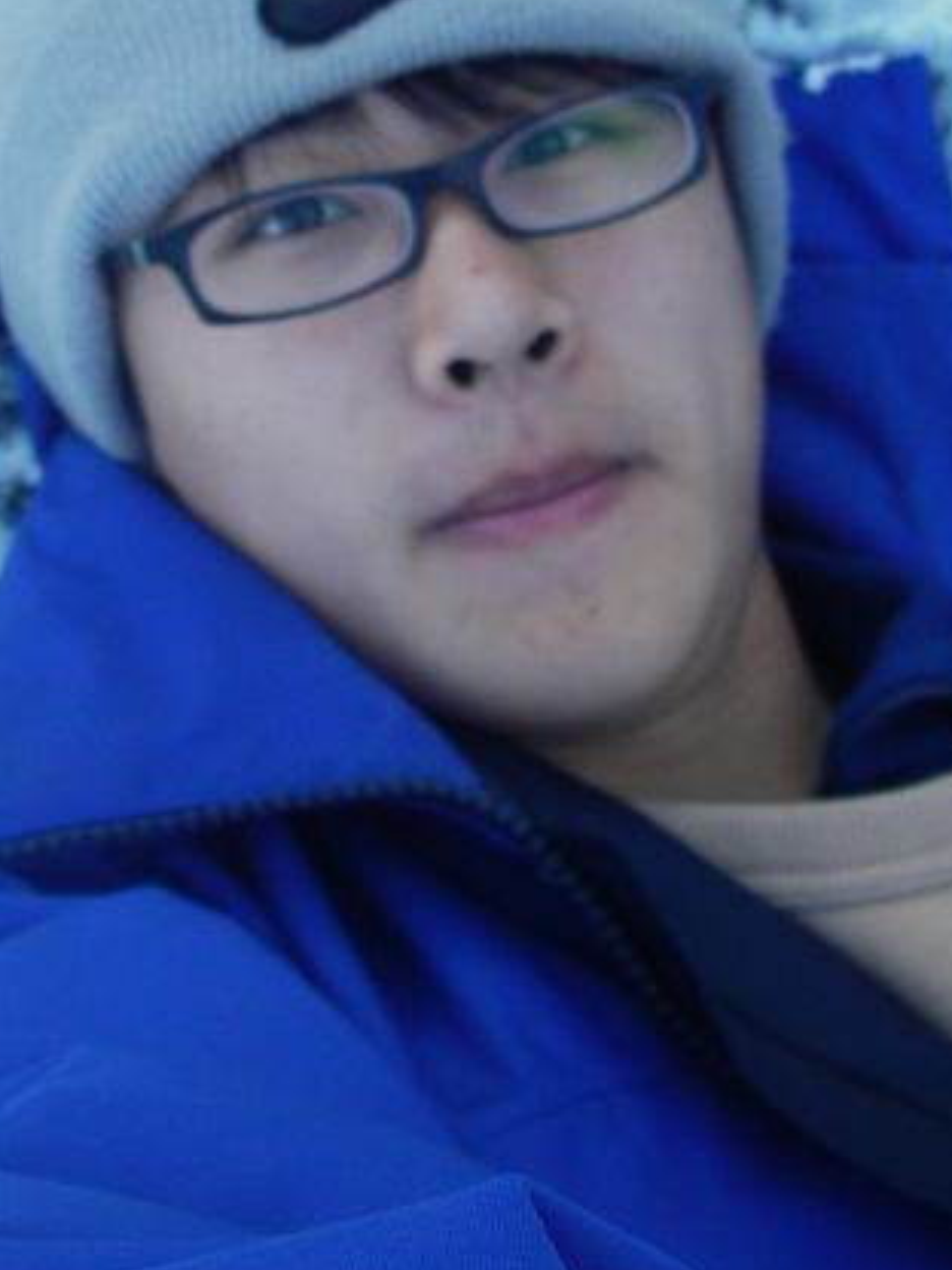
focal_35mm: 78
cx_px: 290
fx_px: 2860
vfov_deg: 24.6
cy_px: 261
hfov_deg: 18.8
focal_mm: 6.3
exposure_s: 1/50
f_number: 3.3
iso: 50
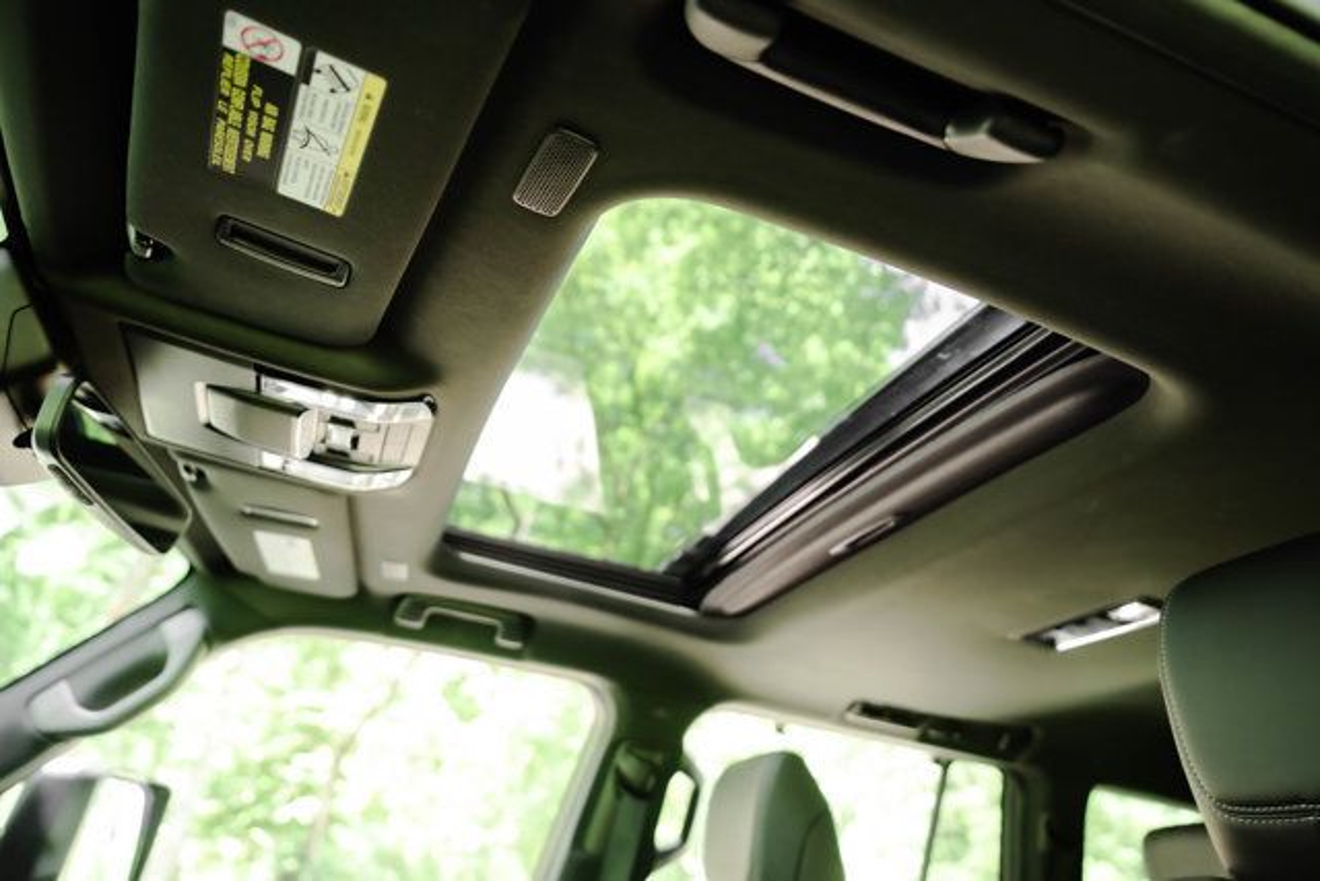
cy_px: 440
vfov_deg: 53.2
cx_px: 660
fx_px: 880
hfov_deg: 73.7
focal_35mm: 24
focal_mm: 24
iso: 1600
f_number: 2.8
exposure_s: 1/250
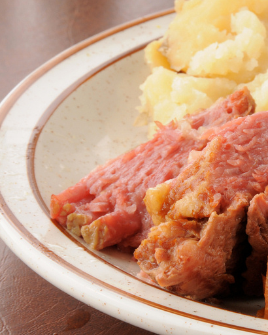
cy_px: 147
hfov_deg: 8.0
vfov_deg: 10.1
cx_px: 313
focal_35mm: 192
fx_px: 1905
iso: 200
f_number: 22
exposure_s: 1/200
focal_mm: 70
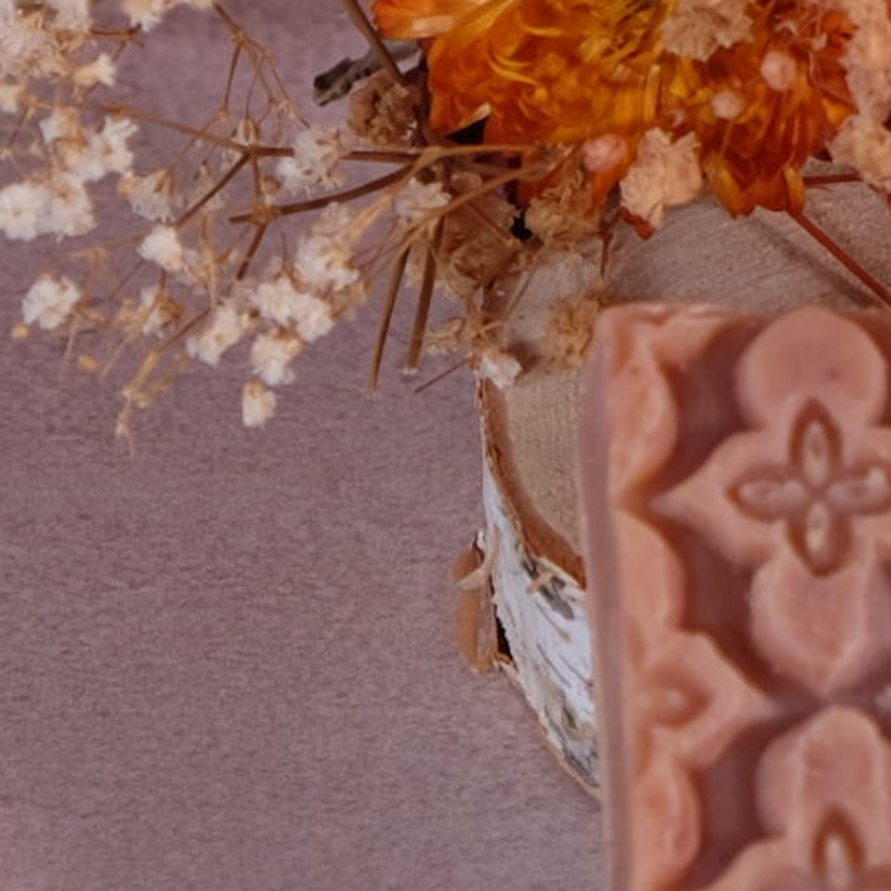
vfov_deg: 4.7
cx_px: 961
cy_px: 492
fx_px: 10746
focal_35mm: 369
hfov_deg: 4.7
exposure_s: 1/120
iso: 400
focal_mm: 55
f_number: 5
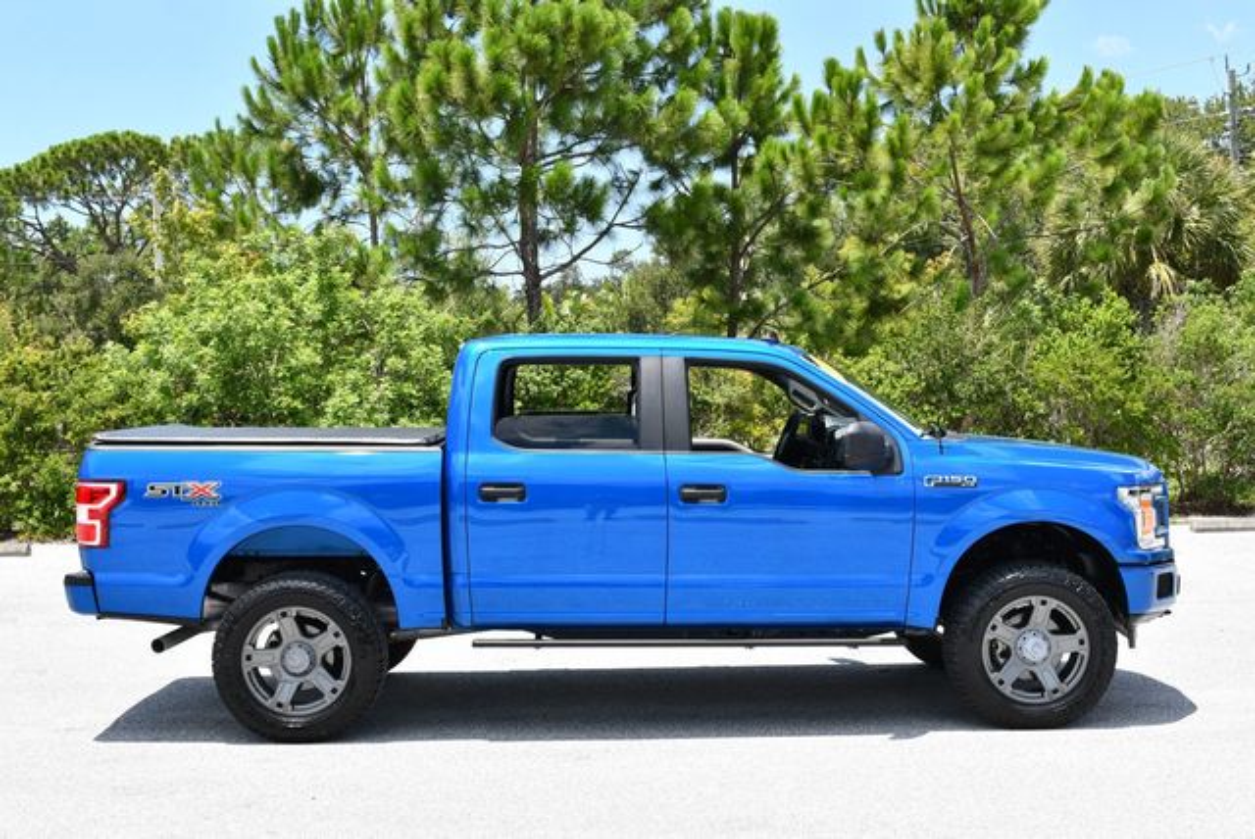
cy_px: 420
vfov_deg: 28.1
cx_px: 628
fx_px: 1675
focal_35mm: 48
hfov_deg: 41.1
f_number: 8
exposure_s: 1/250
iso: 180
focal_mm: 24
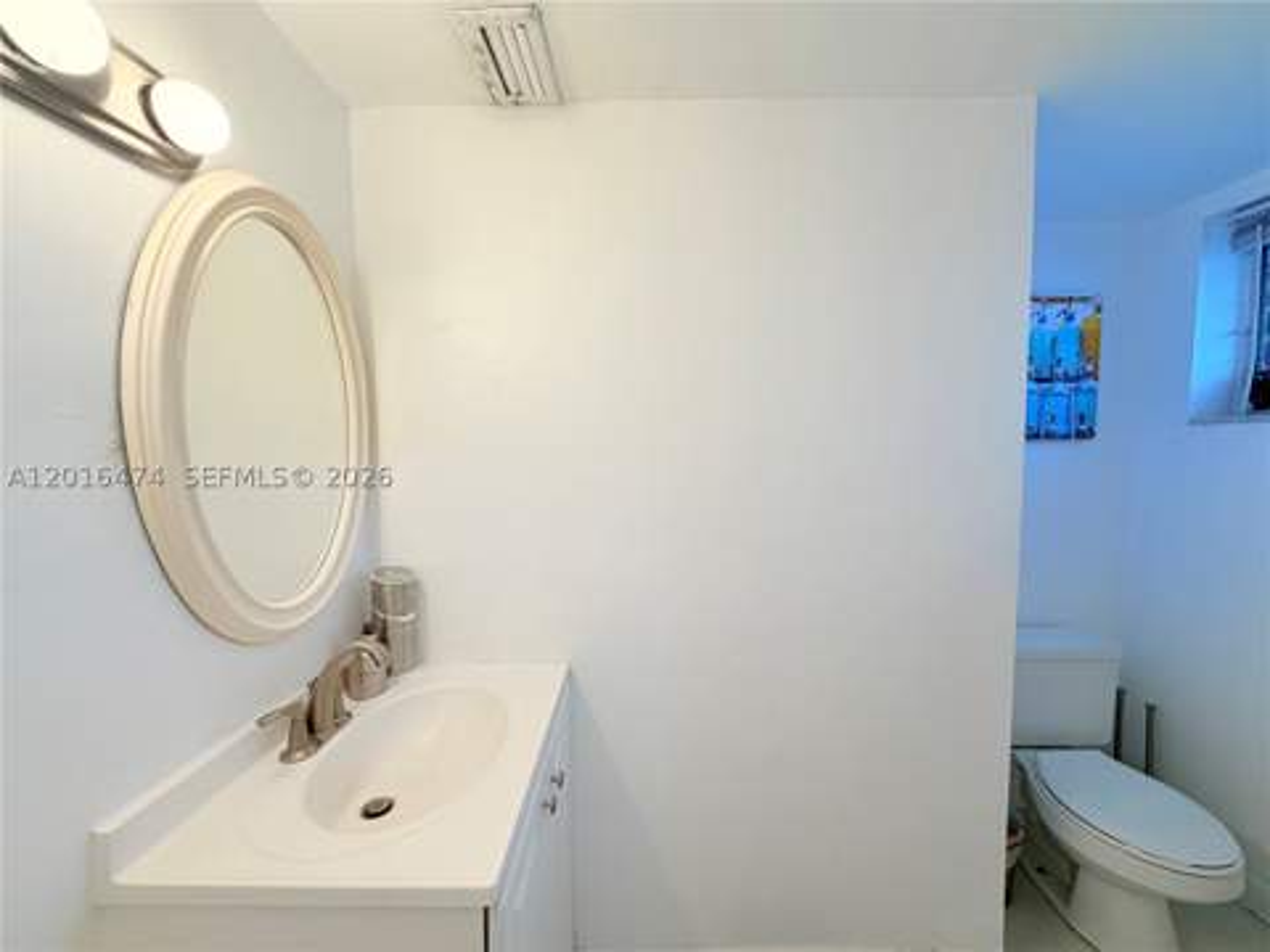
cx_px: 635
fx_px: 514
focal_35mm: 14
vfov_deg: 85.7
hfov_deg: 102.1
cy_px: 476
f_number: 2.2
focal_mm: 2.22
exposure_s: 1/120
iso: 50
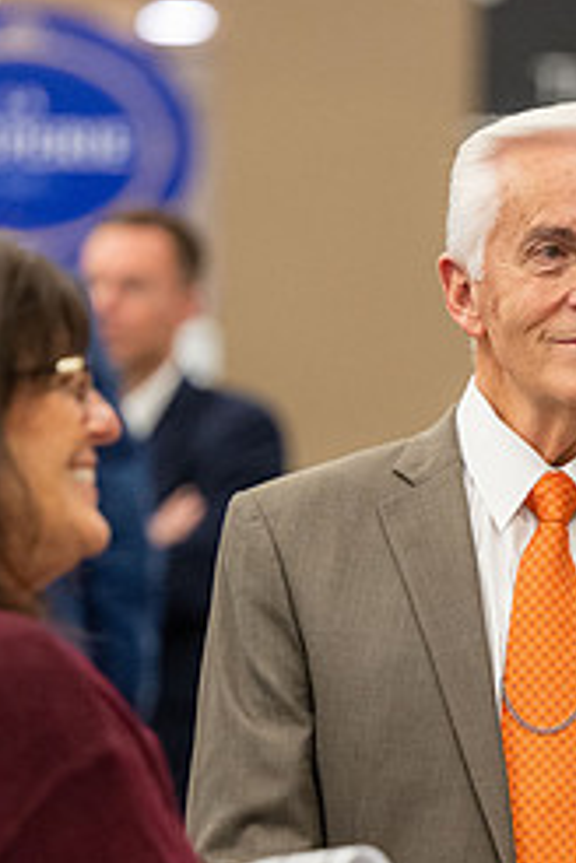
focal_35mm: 342
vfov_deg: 6.0
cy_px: 577
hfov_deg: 4.0
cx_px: 474
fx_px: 8207
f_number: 2.8
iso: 2000
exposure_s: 1/200
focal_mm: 145
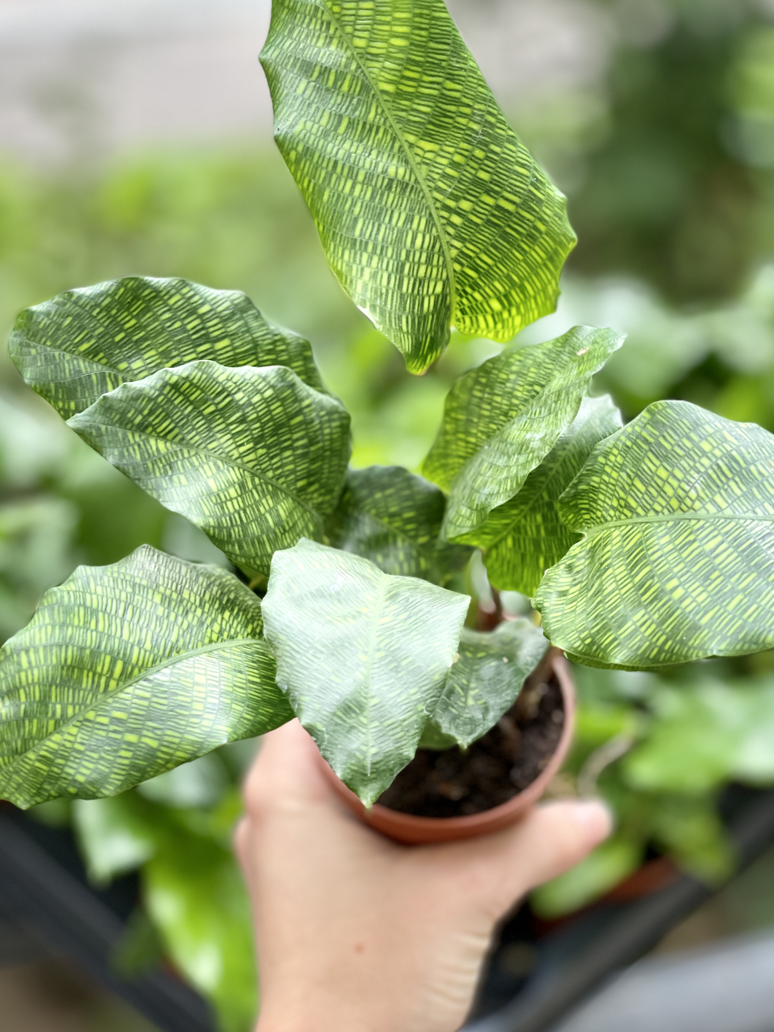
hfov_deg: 22.6
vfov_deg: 29.8
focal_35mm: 65
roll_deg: -1.7
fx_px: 1938
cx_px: 389
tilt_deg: -36.0
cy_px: 519
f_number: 2.2
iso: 64
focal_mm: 7.5
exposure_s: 1/121
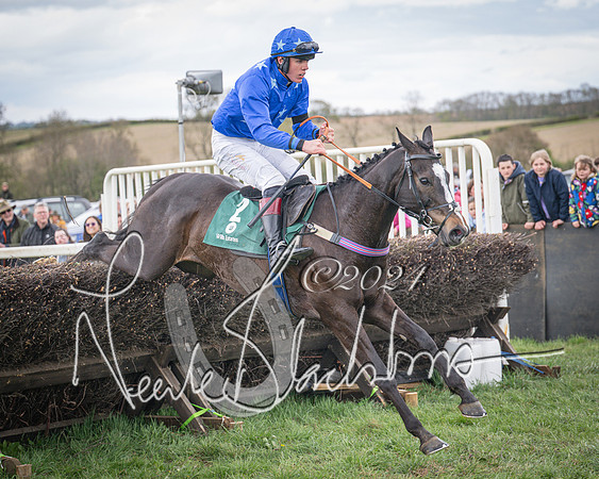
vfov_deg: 14.2
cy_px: 276
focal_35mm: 109
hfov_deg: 17.7
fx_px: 1925
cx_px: 363
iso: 400
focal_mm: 70
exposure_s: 1/1250
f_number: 2.8
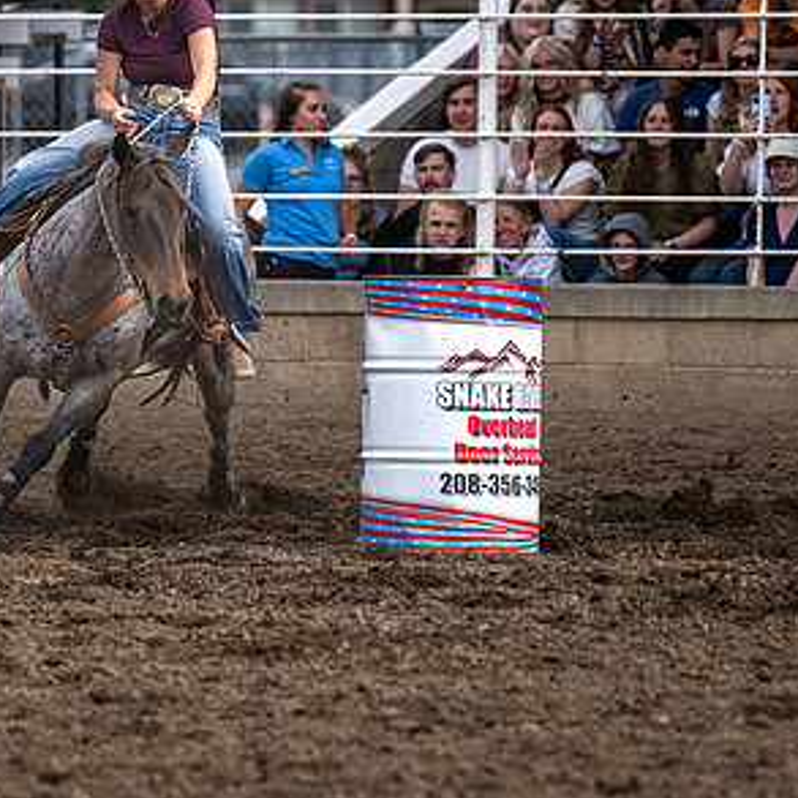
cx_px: 230
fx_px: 12832
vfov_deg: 3.6
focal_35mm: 492
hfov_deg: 3.6
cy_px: 213
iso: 1250
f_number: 2.8
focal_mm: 200
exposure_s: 1/8000
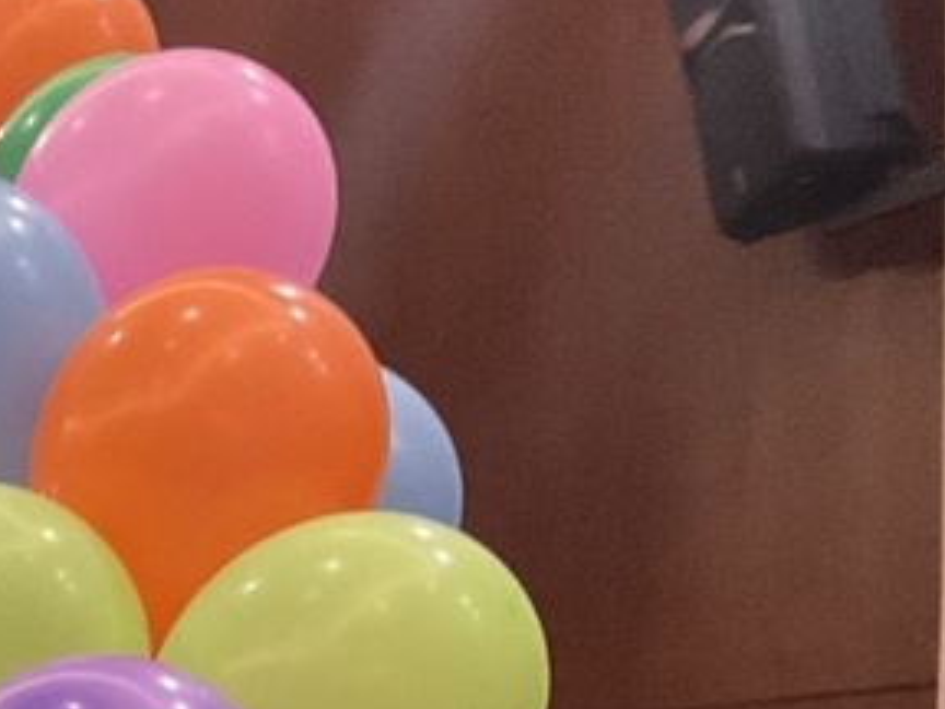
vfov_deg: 13.2
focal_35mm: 103
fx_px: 2812
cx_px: -650
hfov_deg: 16.5
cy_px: 1198
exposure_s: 1/40
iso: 320
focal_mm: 3
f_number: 1.8
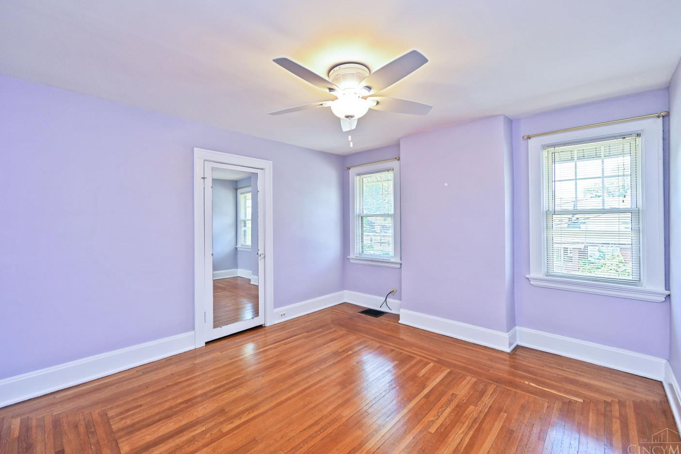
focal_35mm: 15
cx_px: 337
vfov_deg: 77.3
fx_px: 284
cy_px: 223
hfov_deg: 100.4
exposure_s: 1/60
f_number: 4.5
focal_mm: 14
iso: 200
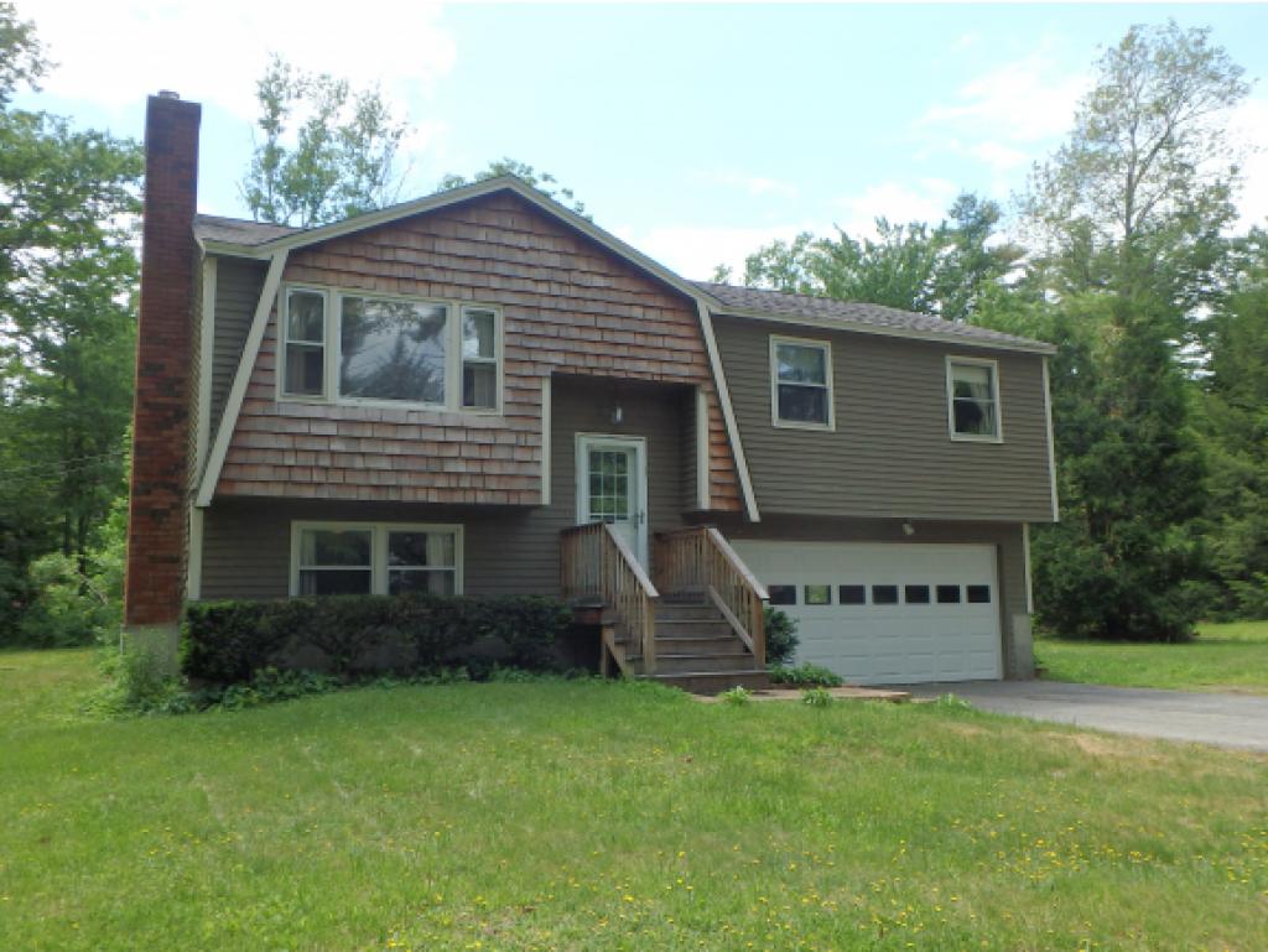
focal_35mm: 29
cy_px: 476
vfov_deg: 48.3
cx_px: 634
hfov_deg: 61.6
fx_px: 1063
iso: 125
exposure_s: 1/500
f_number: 4.6
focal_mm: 5.2
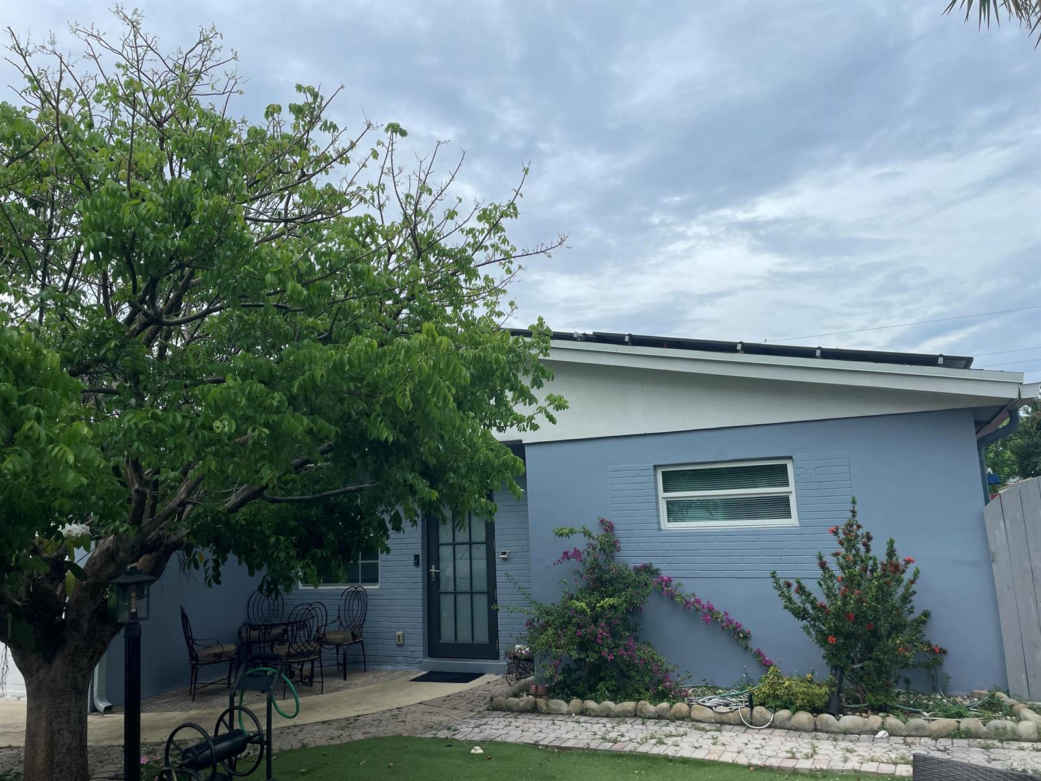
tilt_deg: +11.8
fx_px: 782
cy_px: 390
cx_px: 520
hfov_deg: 67.3
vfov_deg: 53.1
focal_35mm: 26
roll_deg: +1.7
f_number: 1.6
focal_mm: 4.2
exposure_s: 1/940
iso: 32
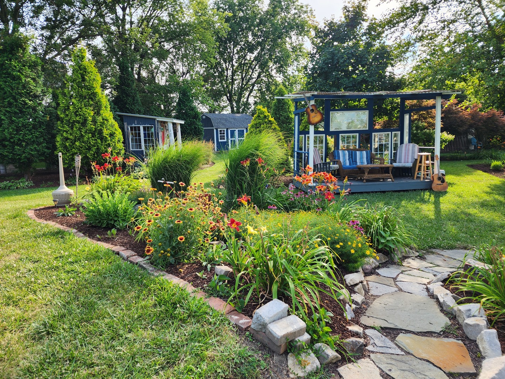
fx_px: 336
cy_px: 190
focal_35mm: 23
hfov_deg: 73.9
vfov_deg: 58.9
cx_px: 252
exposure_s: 1/201
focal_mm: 6.4
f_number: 1.8
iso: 12
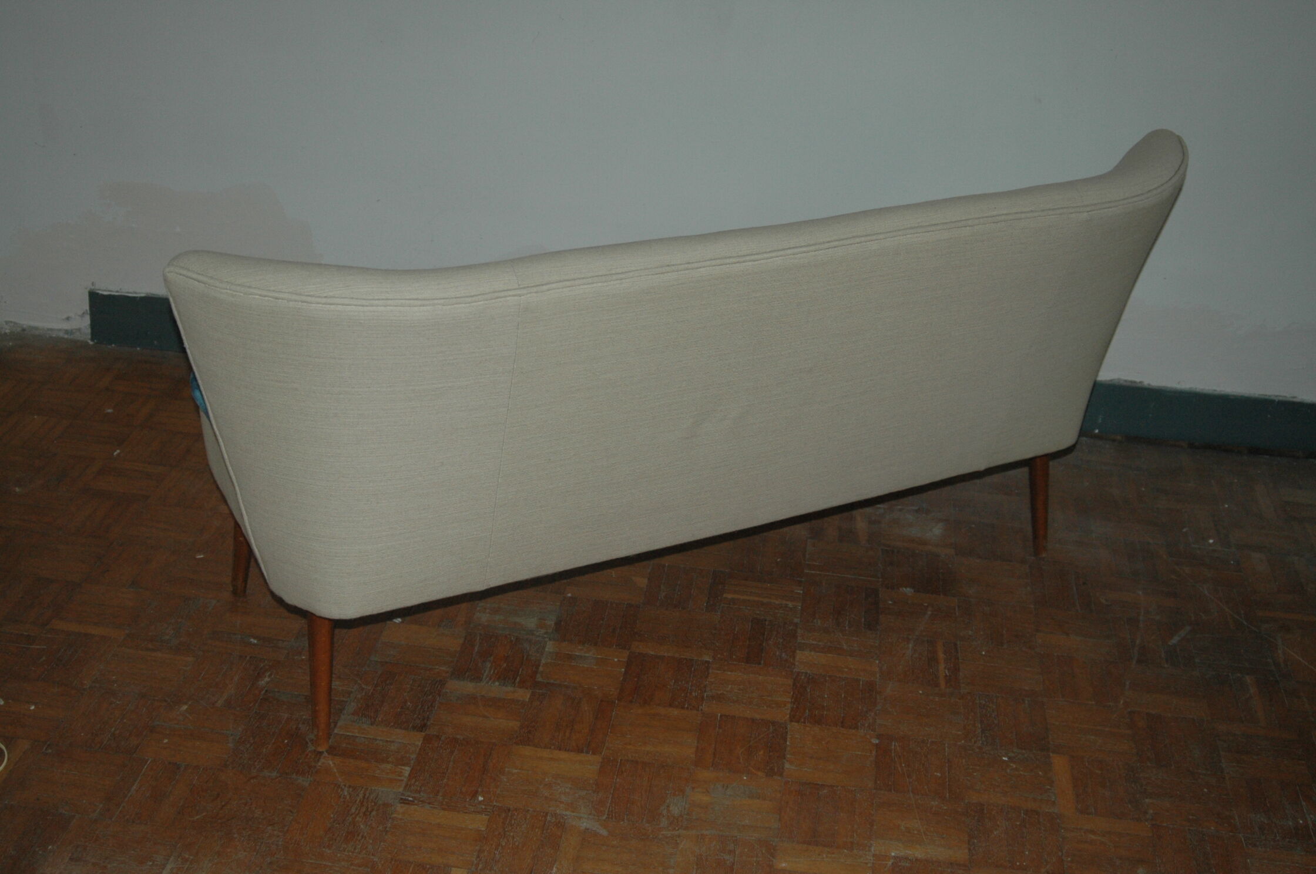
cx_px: 658
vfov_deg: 31.8
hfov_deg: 46.4
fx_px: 1534
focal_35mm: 42
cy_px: 437
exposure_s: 1/60
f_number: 3.5
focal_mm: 28
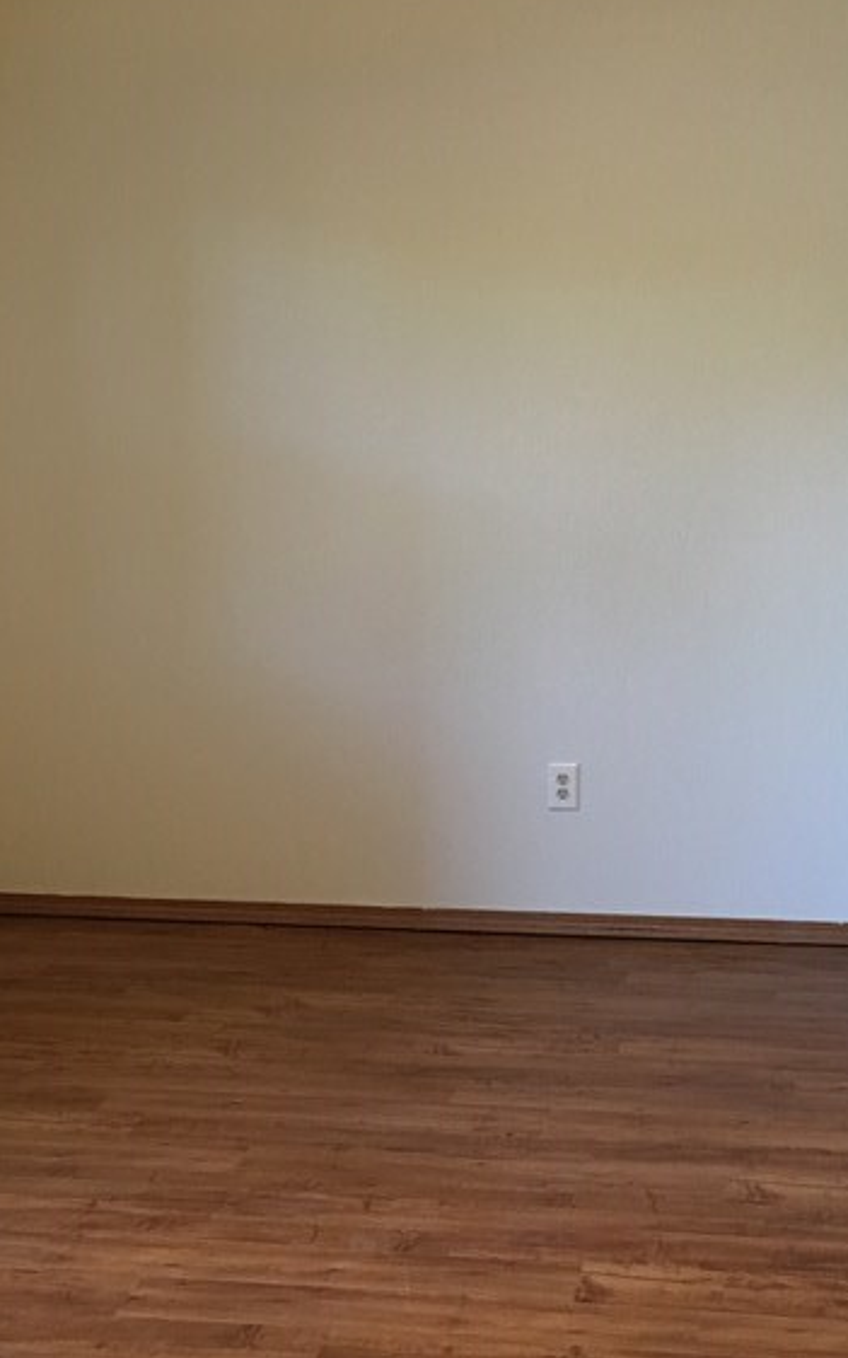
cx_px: 478
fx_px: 2072
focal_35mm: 56
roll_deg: +0.8
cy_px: 783
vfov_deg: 36.2
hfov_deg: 23.1
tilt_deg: -10.4
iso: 125
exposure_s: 1/30
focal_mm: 4.15
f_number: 2.2
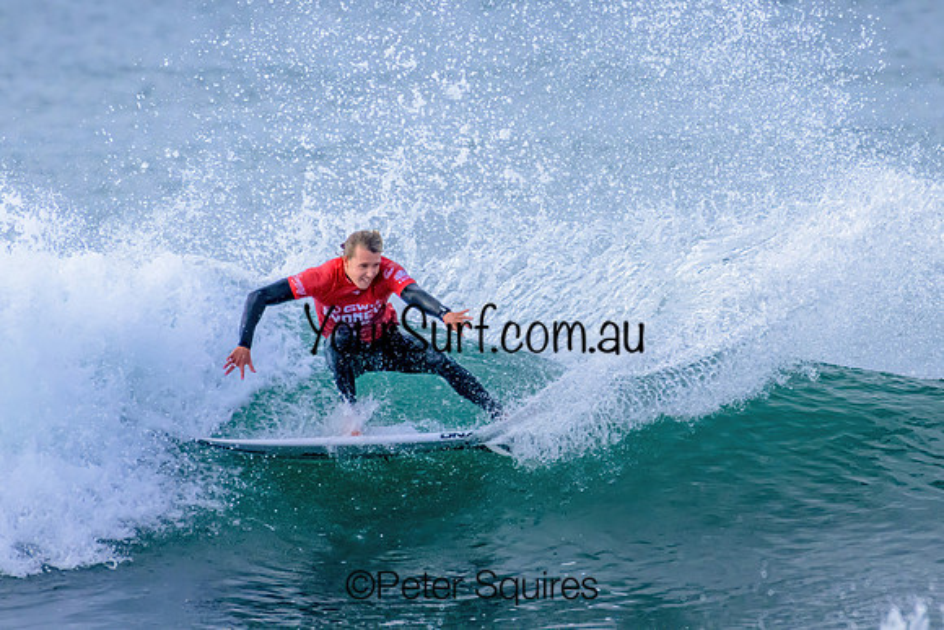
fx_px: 26705
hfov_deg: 2.0
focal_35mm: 1018
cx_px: 481
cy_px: 274
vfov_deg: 1.4
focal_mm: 900
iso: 7200
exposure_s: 1/3200
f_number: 11
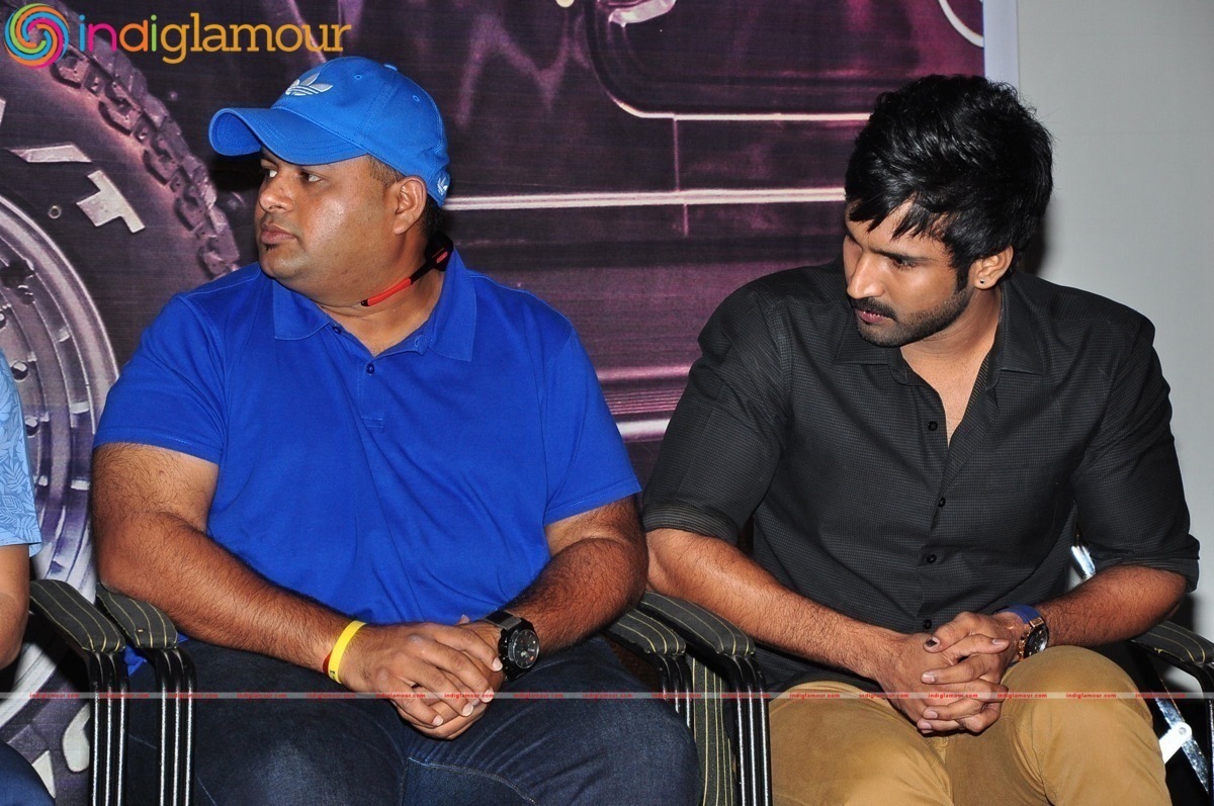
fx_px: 4547
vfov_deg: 10.1
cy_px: 403
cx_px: 607
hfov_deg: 15.2
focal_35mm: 135
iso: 500
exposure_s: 1/125
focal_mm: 90
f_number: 9
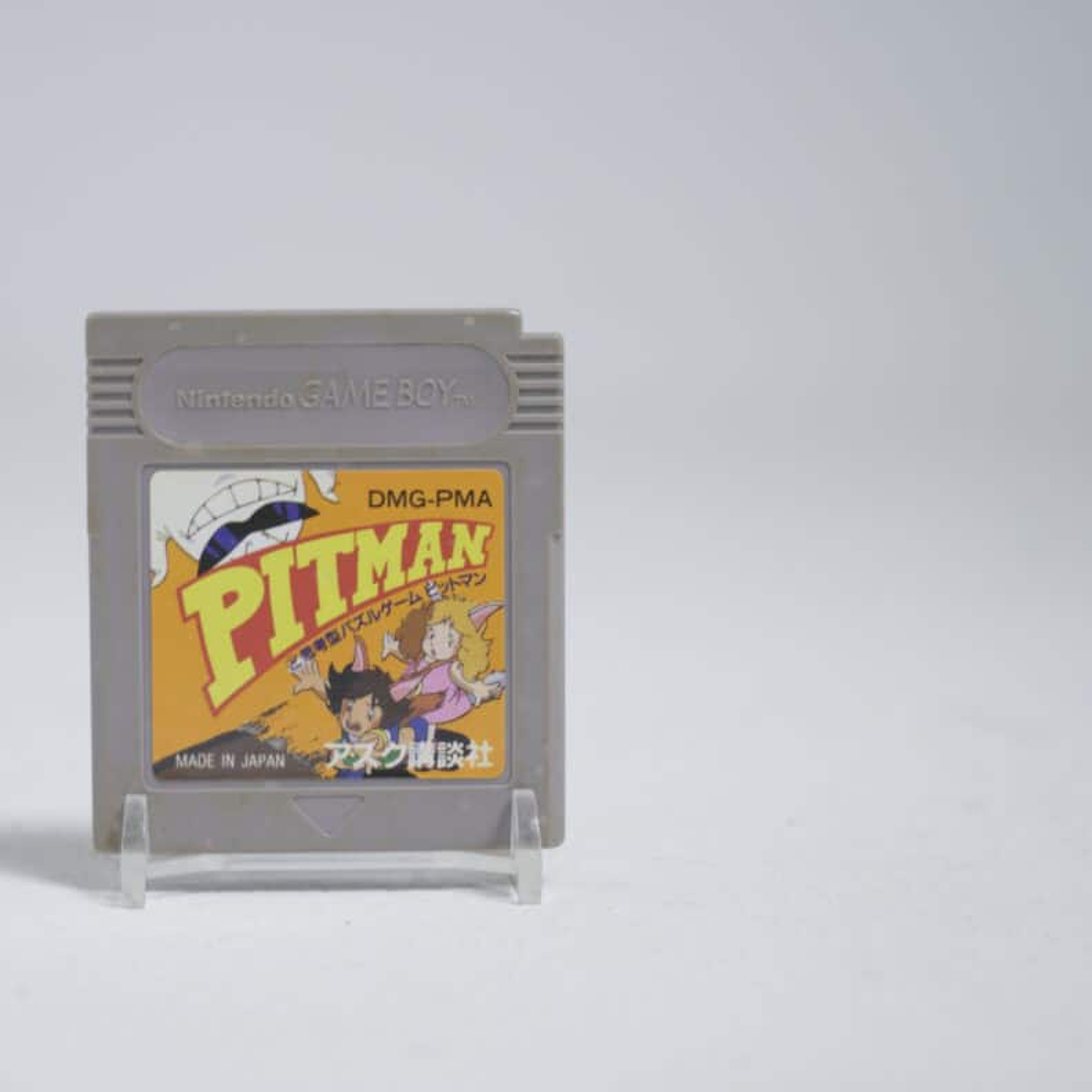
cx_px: 320
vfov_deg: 19.5
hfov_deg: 19.4
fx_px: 3176
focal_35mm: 89
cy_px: 551
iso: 100
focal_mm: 69
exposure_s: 1/6
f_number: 5.6
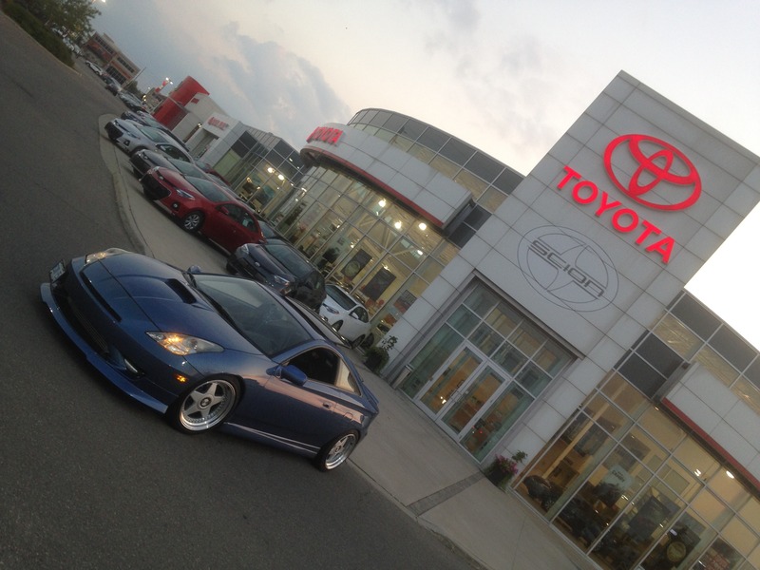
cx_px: 380
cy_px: 285
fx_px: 725
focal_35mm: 33
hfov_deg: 55.4
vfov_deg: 42.9
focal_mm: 4.12
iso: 64
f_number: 2.4
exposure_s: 1/60
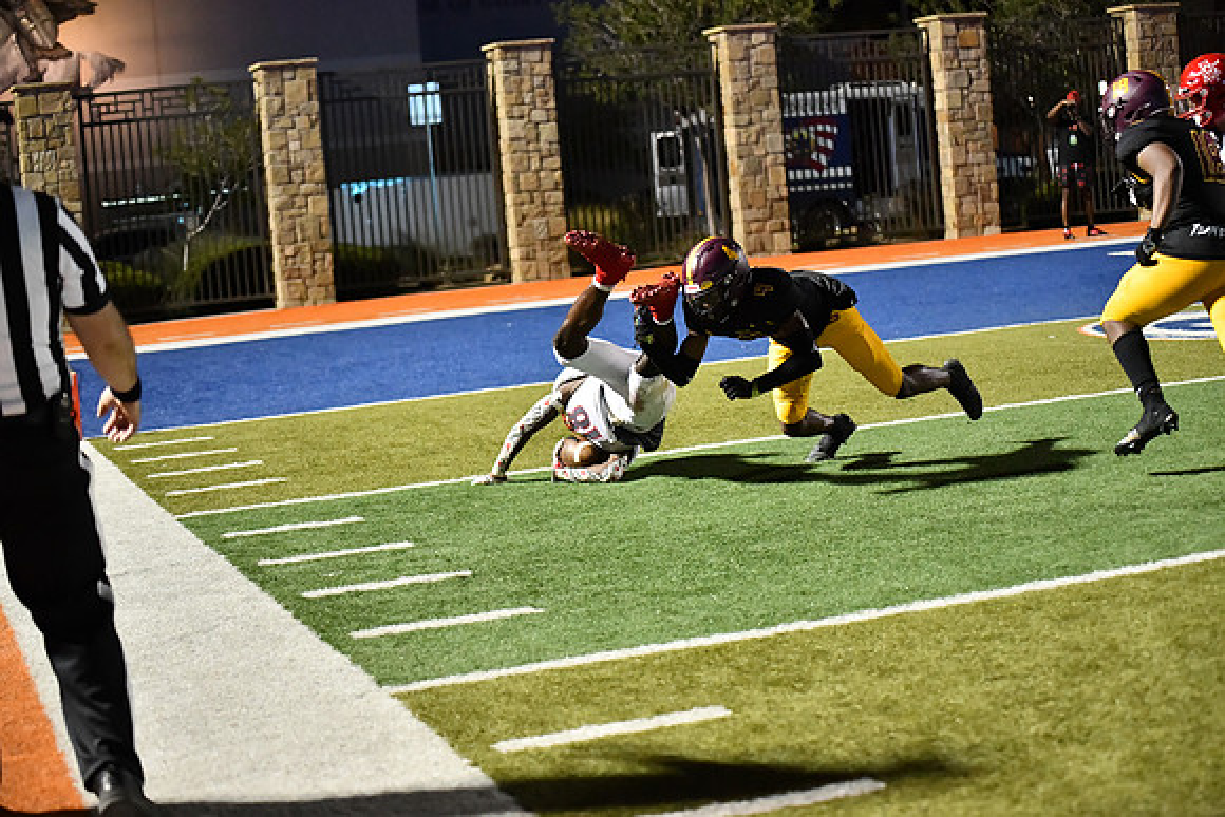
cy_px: 408
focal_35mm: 70
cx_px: 612
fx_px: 2382
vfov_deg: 19.5
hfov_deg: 28.8
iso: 9000
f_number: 2.8
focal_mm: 70
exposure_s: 1/1250
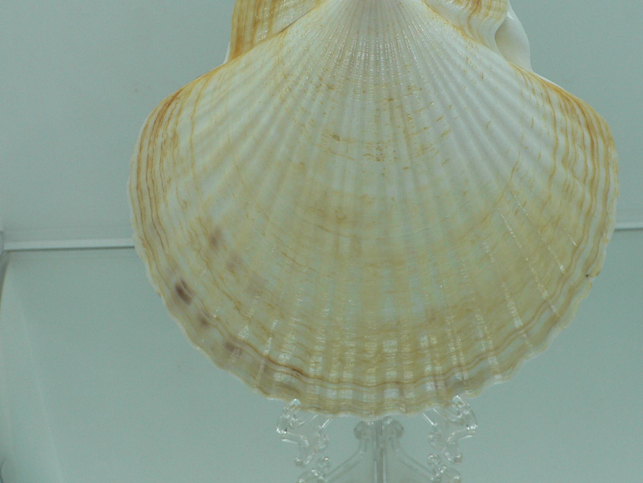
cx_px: 368
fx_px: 799
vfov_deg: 33.5
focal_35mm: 43
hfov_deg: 43.7
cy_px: 194
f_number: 2.8
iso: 80
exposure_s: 1/60
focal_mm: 4.6
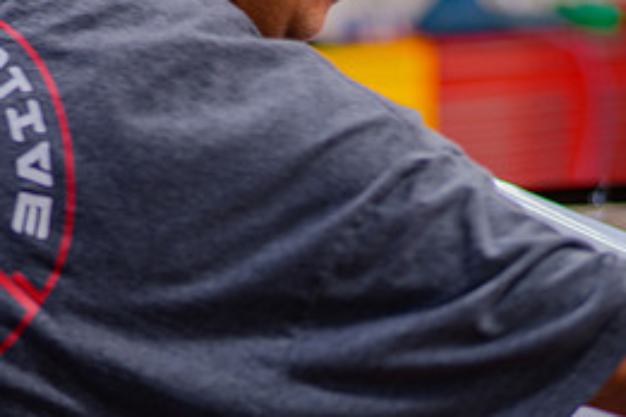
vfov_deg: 10.6
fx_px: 2243
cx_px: 247
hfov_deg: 15.9
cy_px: 353
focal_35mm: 129
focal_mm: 58
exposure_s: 1/60
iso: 100
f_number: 1.4
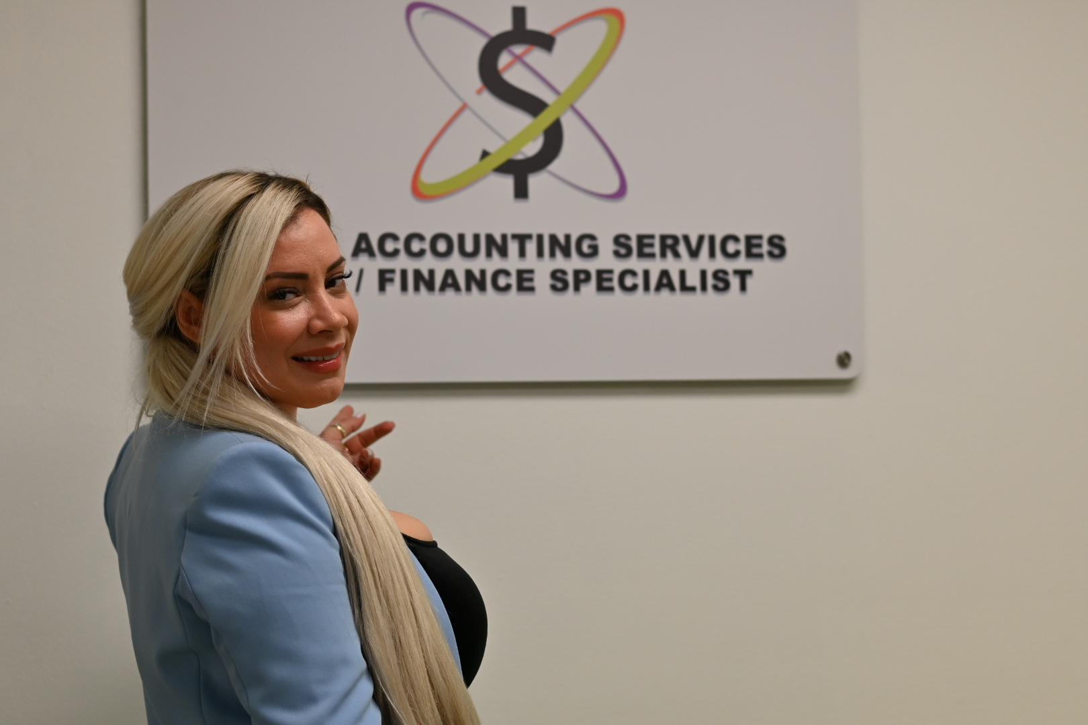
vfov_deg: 18.2
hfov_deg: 27.0
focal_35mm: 75
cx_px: 544
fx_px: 2266
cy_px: 362
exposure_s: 1/320
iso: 400
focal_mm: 50
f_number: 2.8
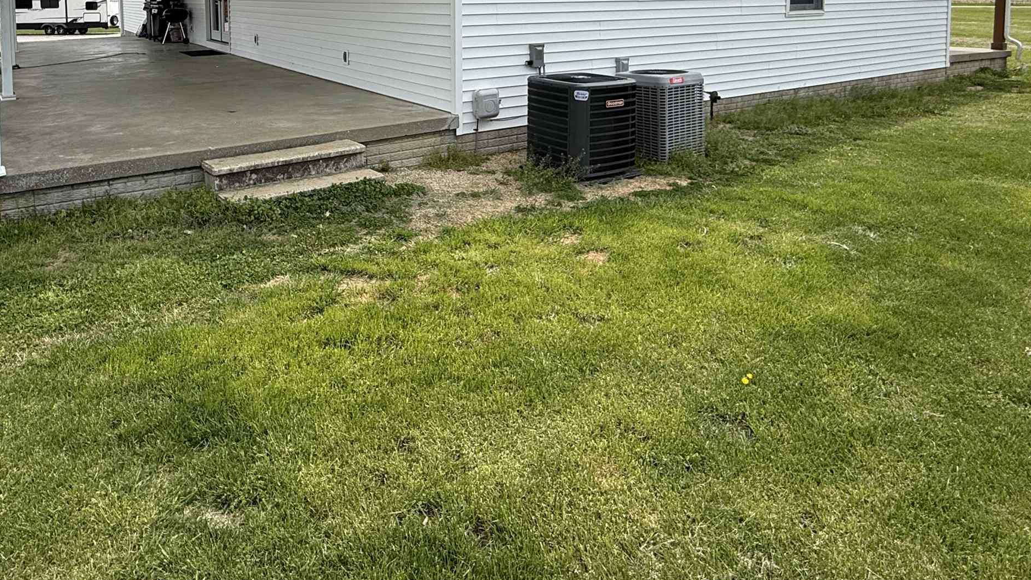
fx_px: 683
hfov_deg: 73.4
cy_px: 42
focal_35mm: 25
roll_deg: +0.9
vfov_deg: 41.7
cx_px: 421
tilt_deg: -3.8
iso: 50
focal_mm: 2.22
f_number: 2.2
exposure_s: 1/2410
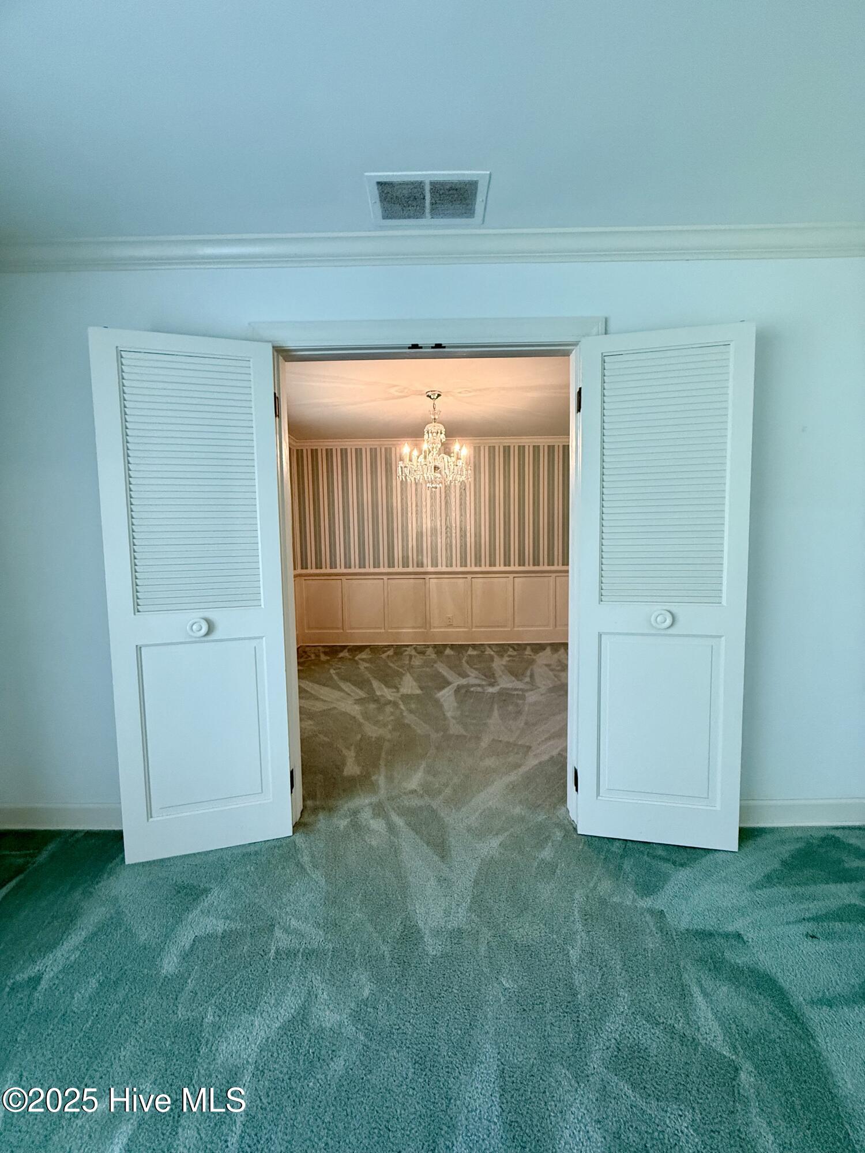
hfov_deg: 85.7
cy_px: 576
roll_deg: -0.1
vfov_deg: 102.1
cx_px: 432
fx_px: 466
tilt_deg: -4.0
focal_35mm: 14
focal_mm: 2.22
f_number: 2.2
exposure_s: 1/60
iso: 320
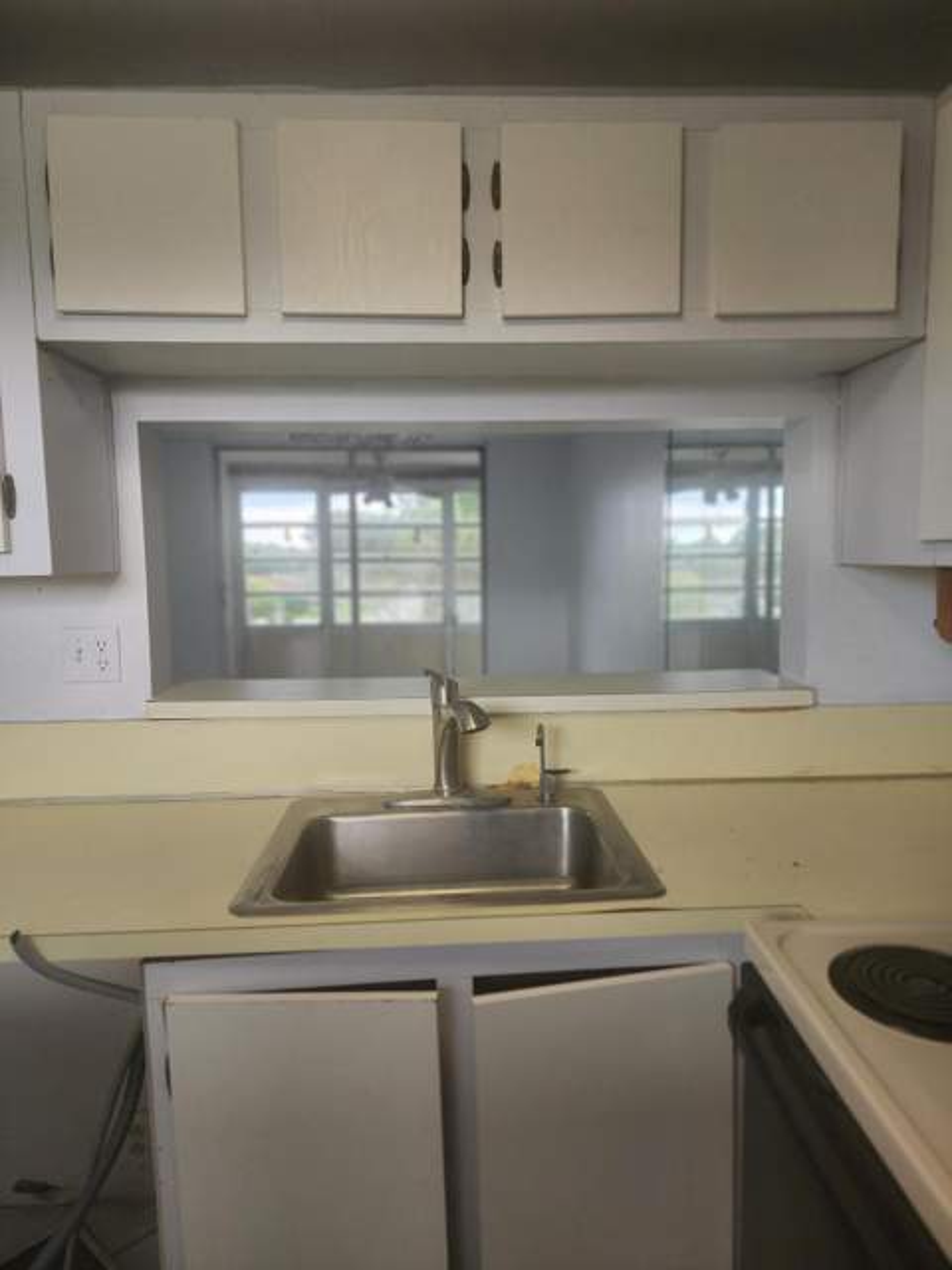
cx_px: 476
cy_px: 635
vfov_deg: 73.9
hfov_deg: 58.9
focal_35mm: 23
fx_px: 843
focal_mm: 6.4
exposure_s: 1/120
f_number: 1.8
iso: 125
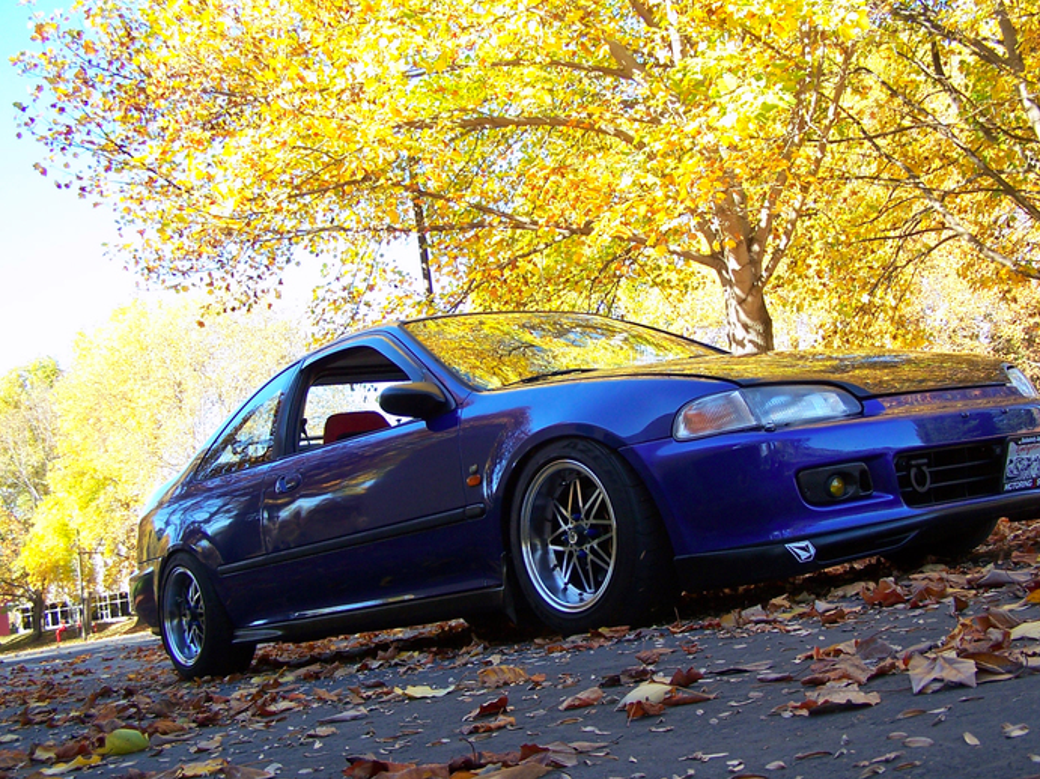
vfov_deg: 32.9
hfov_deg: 42.9
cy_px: 394
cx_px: 584
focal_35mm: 44
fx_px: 1322
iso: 80
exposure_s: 1/180
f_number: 2.8
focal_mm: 6.3
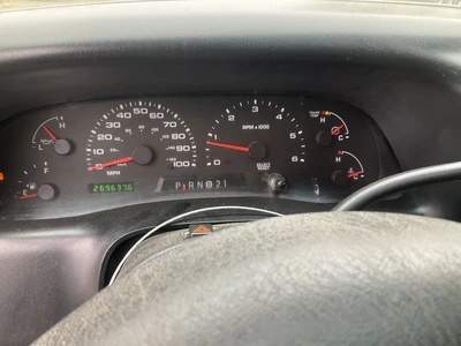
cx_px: 230
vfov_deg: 48.2
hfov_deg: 61.7
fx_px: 386
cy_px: 173
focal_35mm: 29
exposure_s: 1/88
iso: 64
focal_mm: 3
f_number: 1.8
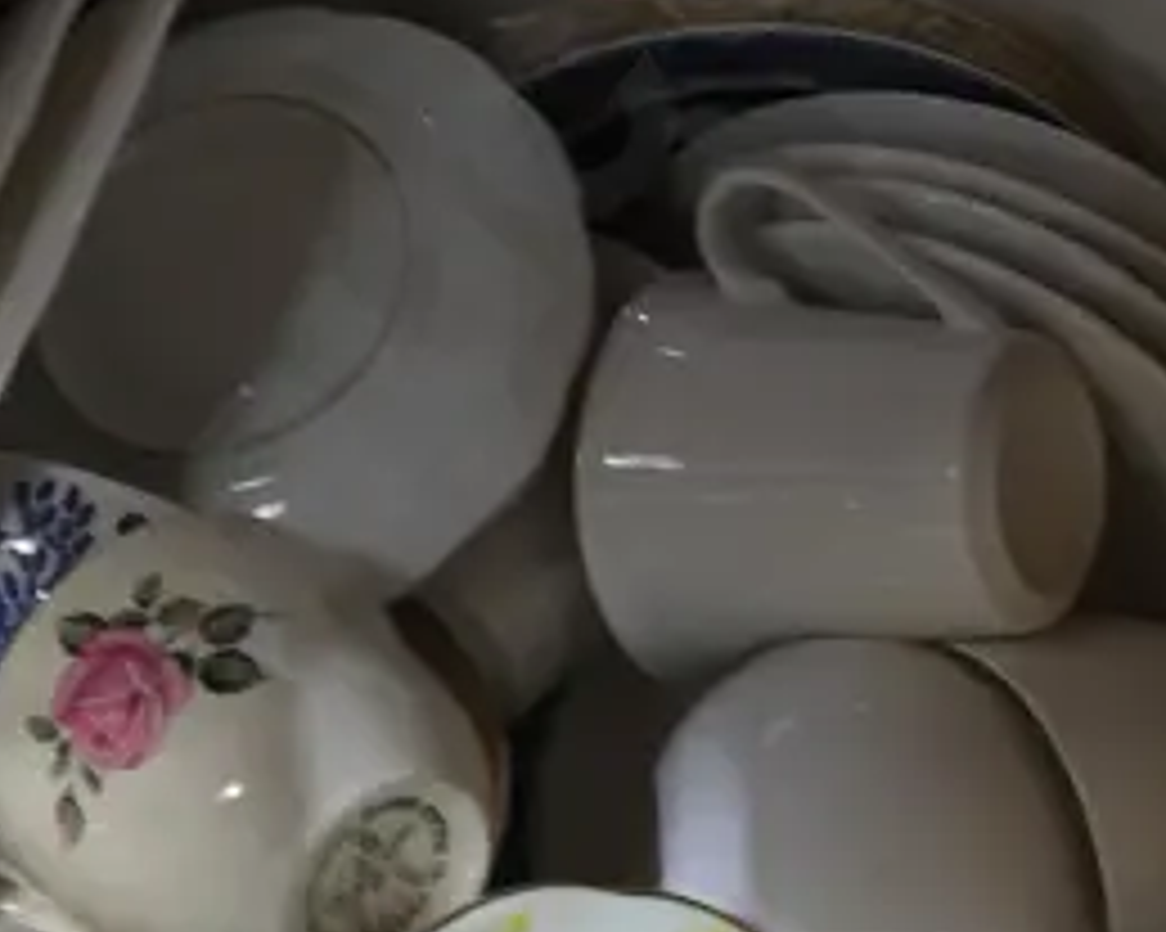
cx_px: 450
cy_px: 266
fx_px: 3726
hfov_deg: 17.8
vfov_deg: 14.2
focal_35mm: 108
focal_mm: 14
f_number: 3.5
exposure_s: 1/60
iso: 800
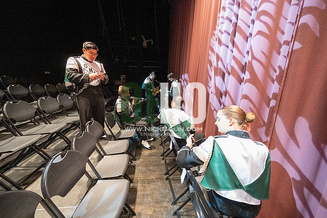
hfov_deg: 104.2
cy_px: 109
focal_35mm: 14
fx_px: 127
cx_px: 164
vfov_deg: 81.2
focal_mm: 14
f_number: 4
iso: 8000
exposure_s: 1/500
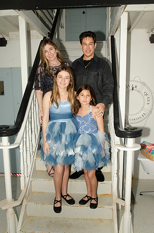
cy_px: 116
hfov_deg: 36.7
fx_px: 232
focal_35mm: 36
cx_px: 77
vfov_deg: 53.2
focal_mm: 24
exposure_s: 1/250
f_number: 6.3
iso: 400
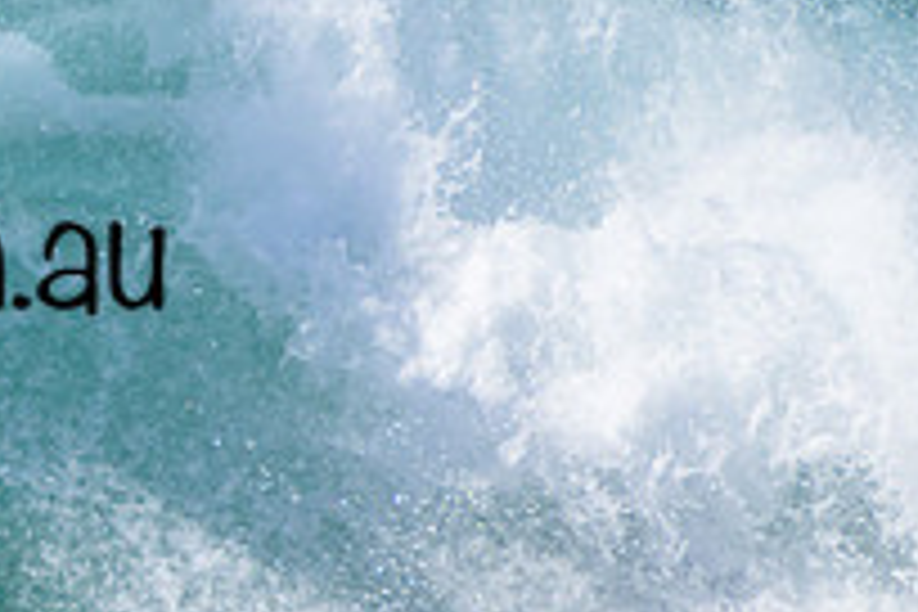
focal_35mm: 3380
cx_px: -560
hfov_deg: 0.6
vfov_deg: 0.4
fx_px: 86183
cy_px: 116
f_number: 11
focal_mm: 1000
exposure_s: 1/2000
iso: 900
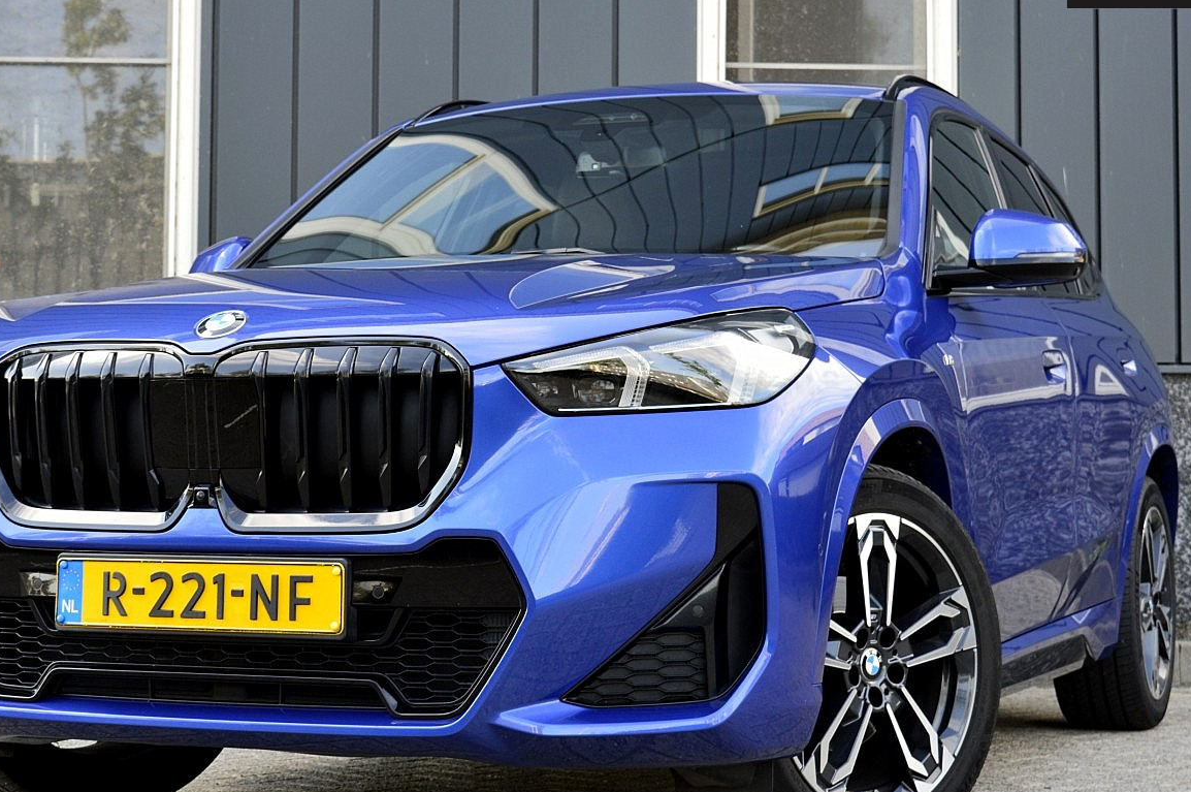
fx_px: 2512
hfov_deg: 26.6
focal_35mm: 76
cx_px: 514
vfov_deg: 17.9
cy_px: 423
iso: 400
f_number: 8
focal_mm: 36
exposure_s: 1/80
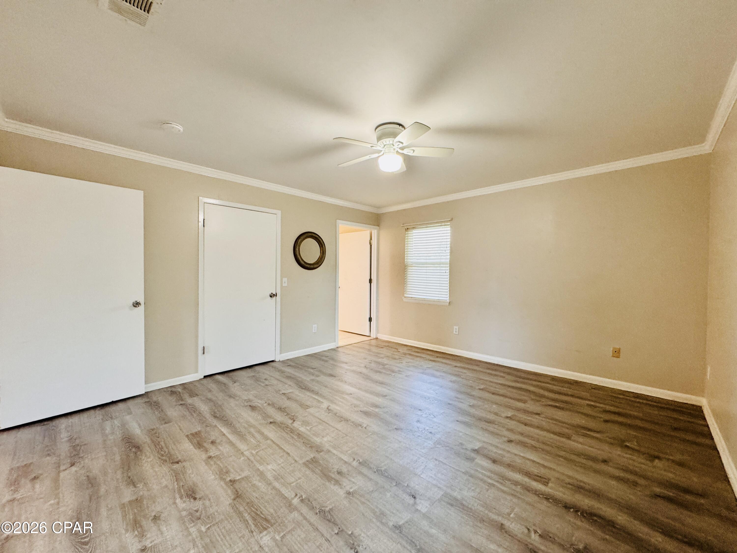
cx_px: 368
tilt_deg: -0.5
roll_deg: -0.9
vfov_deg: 85.7
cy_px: 276
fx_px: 298
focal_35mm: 14
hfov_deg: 102.1
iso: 320
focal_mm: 2.22
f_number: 2.2
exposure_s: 1/60
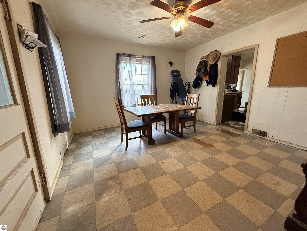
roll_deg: +1.0
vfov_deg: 85.7
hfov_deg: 102.1
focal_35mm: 14
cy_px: 116
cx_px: 154
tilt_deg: -11.8
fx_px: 124
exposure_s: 1/60
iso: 320
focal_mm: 2.22
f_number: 2.2
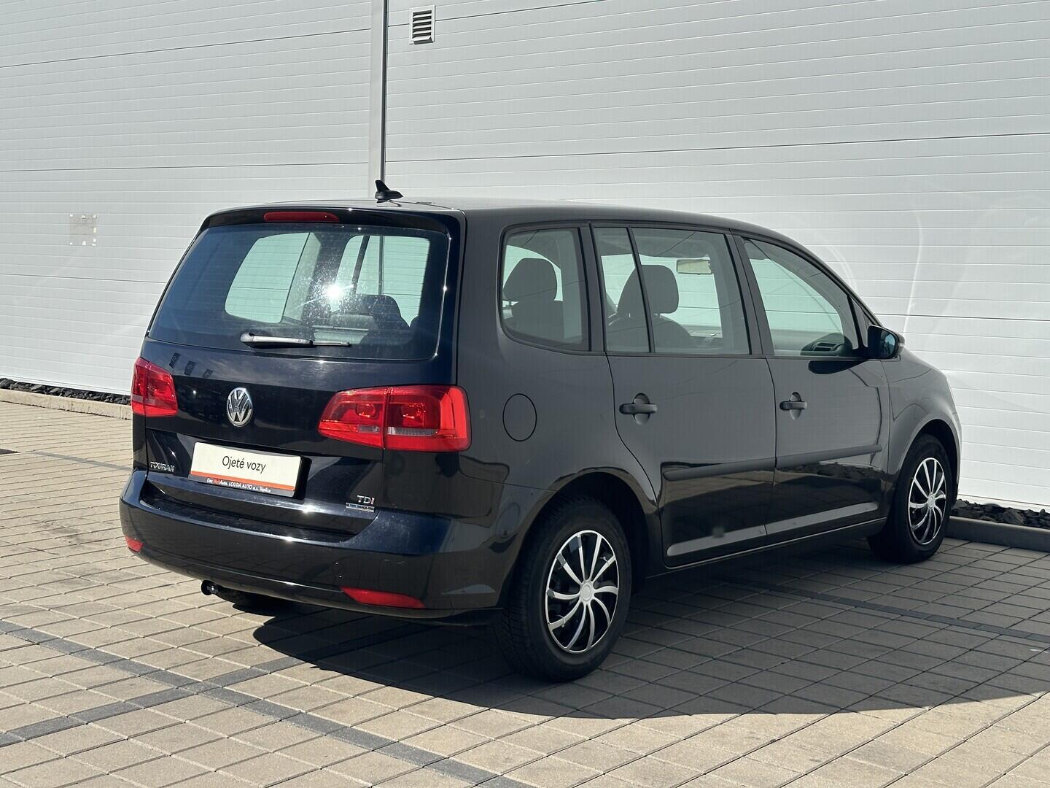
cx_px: 525
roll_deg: -1.2
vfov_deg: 30.3
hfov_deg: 39.7
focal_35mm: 48
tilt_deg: -4.9
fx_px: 1456
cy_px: 394
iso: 64
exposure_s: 1/5263
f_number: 1.78
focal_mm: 6.86
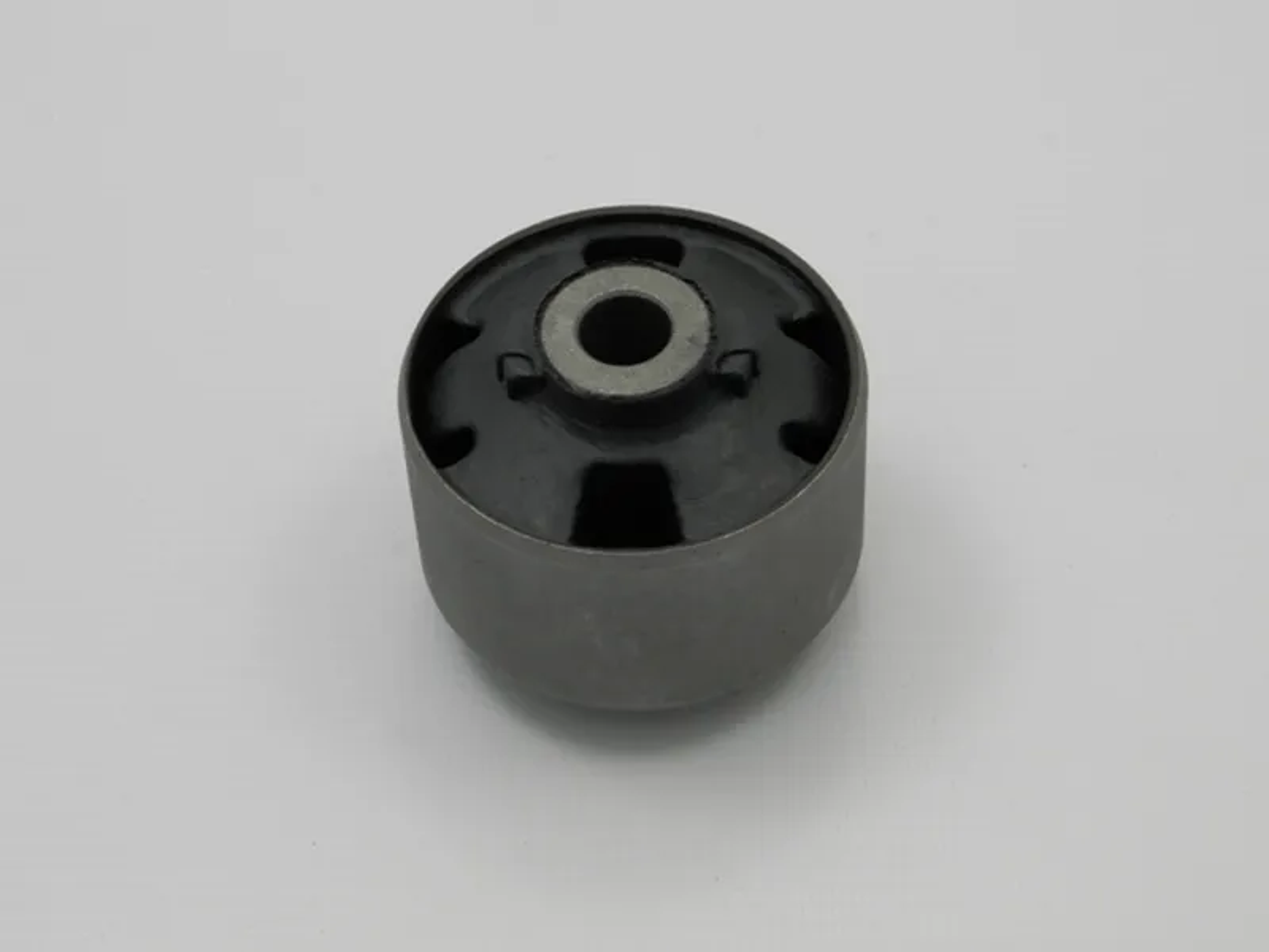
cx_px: 634
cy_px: 476
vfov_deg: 18.0
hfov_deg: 23.8
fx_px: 3006
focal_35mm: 82
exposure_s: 1/125
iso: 200
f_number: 4.2
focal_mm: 14.6
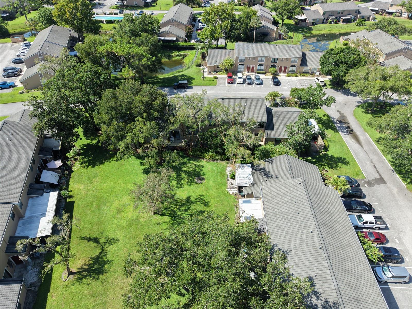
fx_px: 286
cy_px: 154
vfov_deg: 56.8
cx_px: 206
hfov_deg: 71.6
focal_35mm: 24
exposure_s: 1/3000
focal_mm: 8.67
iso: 280
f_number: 1.8
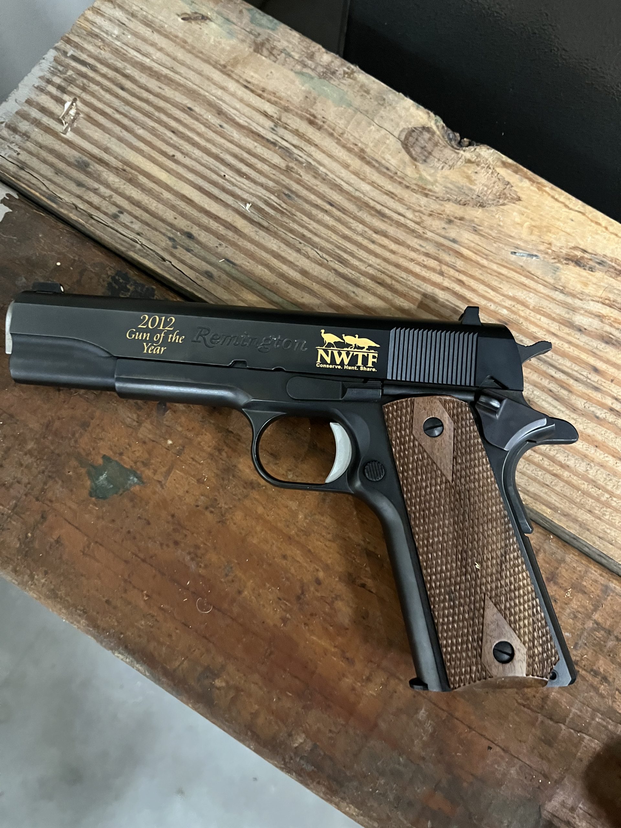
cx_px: 310
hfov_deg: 53.1
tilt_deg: -78.4
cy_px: 414
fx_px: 622
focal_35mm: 26
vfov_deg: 67.3
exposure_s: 1/30
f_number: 1.6
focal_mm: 5.1
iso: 640
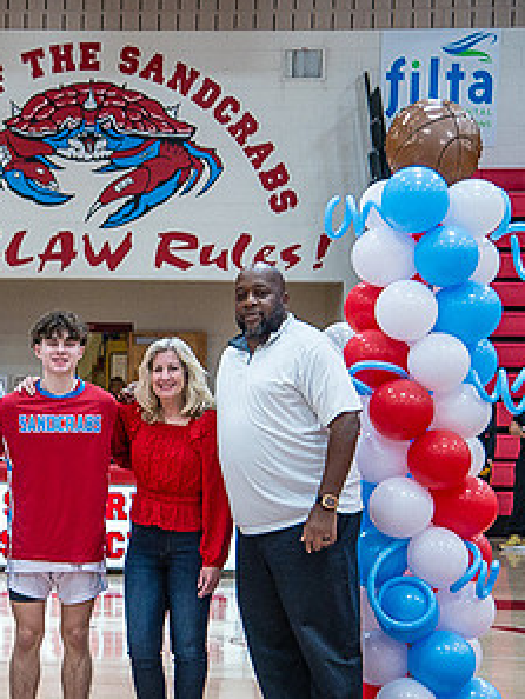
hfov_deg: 12.0
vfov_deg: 16.1
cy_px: 445
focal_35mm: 122
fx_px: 2465
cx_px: -7
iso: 2000
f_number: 4
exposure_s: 1/320
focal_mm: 65
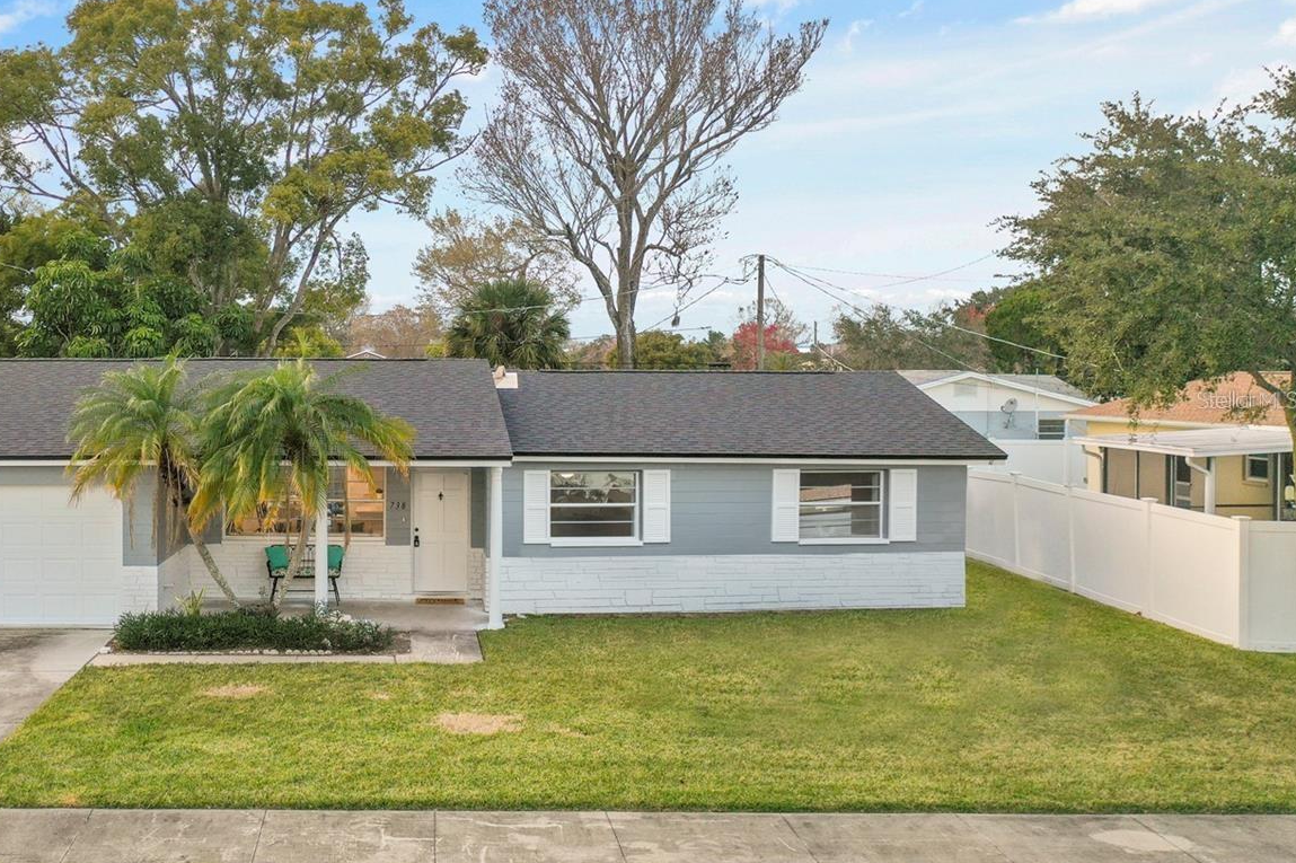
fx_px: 1403
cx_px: 400
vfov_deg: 34.2
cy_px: 399
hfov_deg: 48.5
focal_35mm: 39
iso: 100
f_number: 2.8
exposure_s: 1/25
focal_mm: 10.26
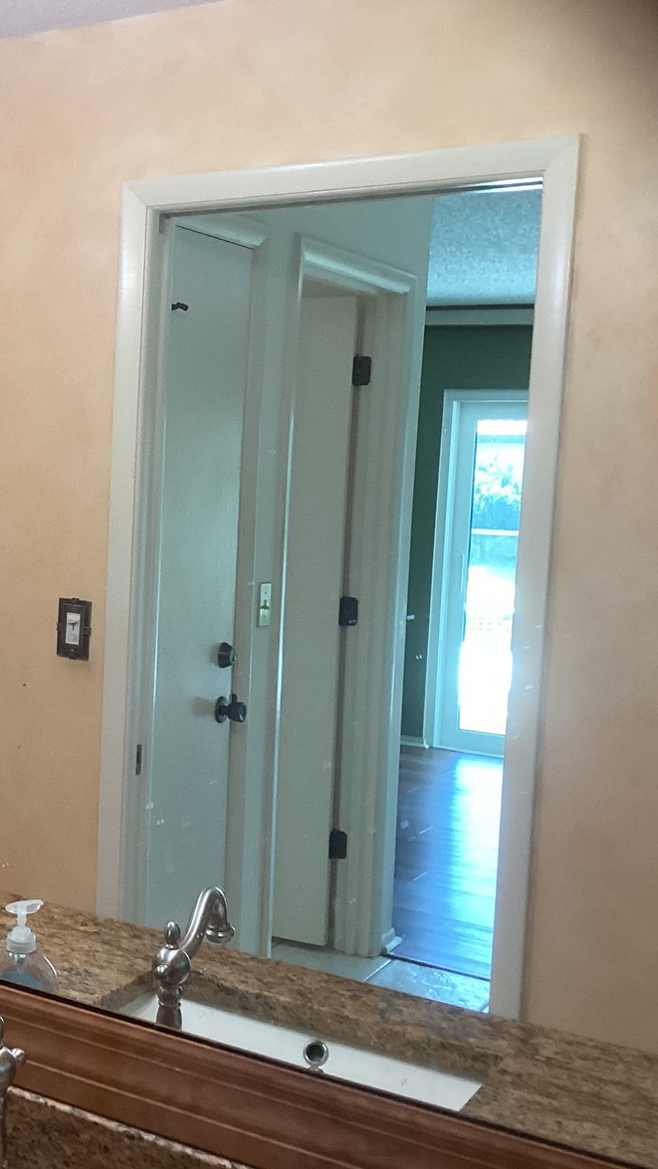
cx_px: -10
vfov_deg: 44.6
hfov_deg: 24.7
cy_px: 589
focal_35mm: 46
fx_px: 1427
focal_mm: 3.3
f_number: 2.4
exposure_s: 1/60
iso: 125
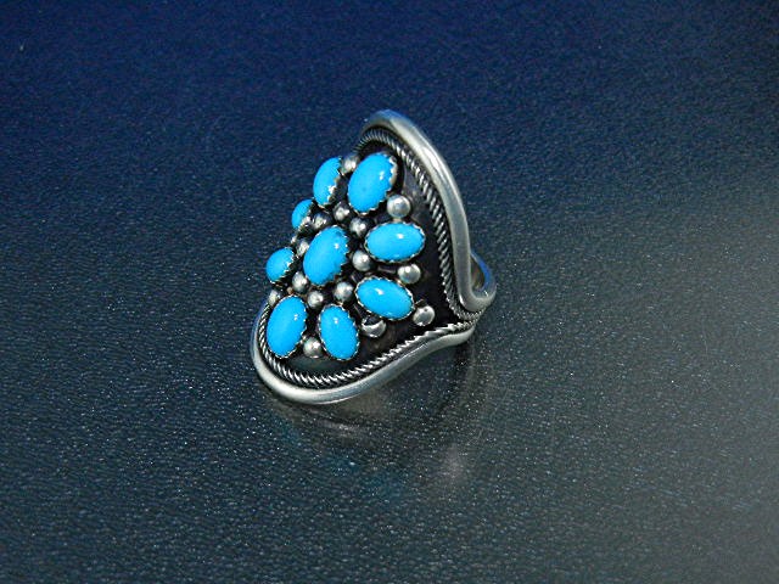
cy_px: 292
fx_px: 1530
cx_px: 390
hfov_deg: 28.6
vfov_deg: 21.6
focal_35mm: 68
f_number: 8.2
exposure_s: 1/30
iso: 800
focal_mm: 12.2
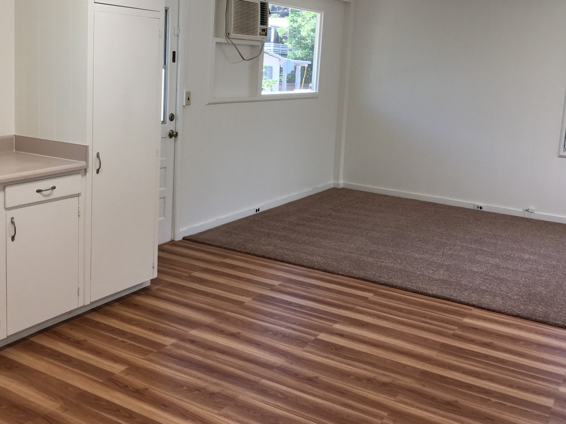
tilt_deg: -8.0
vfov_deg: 37.5
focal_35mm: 38
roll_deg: -1.7
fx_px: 621
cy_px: 162
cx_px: 254
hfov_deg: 48.9
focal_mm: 4.15
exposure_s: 1/30
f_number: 2.2
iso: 32
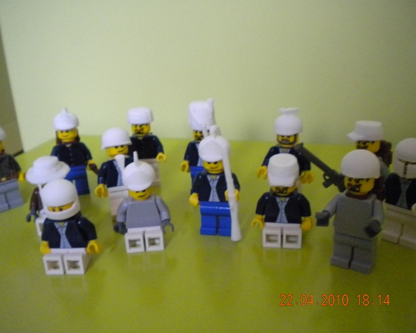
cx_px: 193
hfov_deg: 49.0
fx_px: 456
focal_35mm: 37
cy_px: 166
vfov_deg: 40.1
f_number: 3.1
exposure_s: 1/59
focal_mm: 6.3
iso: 800
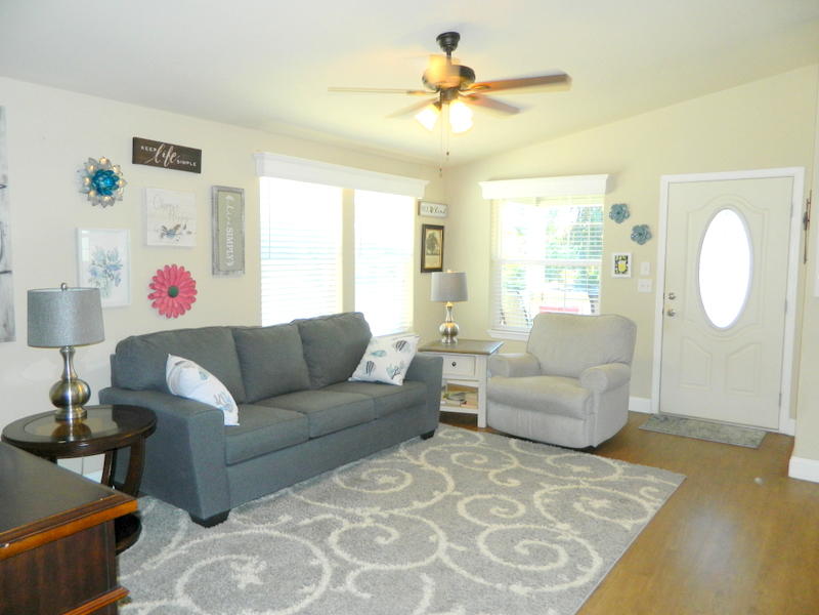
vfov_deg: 54.9
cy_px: 308
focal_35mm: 25
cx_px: 410
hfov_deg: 69.4
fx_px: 591
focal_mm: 4.5
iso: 110
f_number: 3.1
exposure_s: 1/50
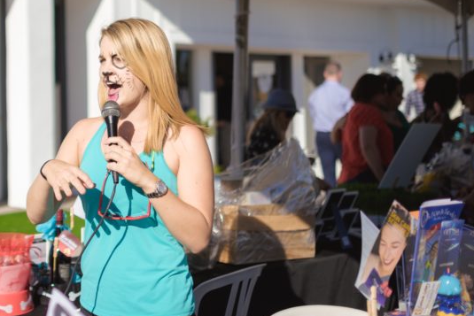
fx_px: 882
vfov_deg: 20.2
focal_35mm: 67
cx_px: 55
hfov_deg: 29.0
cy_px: 79
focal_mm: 35
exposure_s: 1/8000
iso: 64
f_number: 1.6
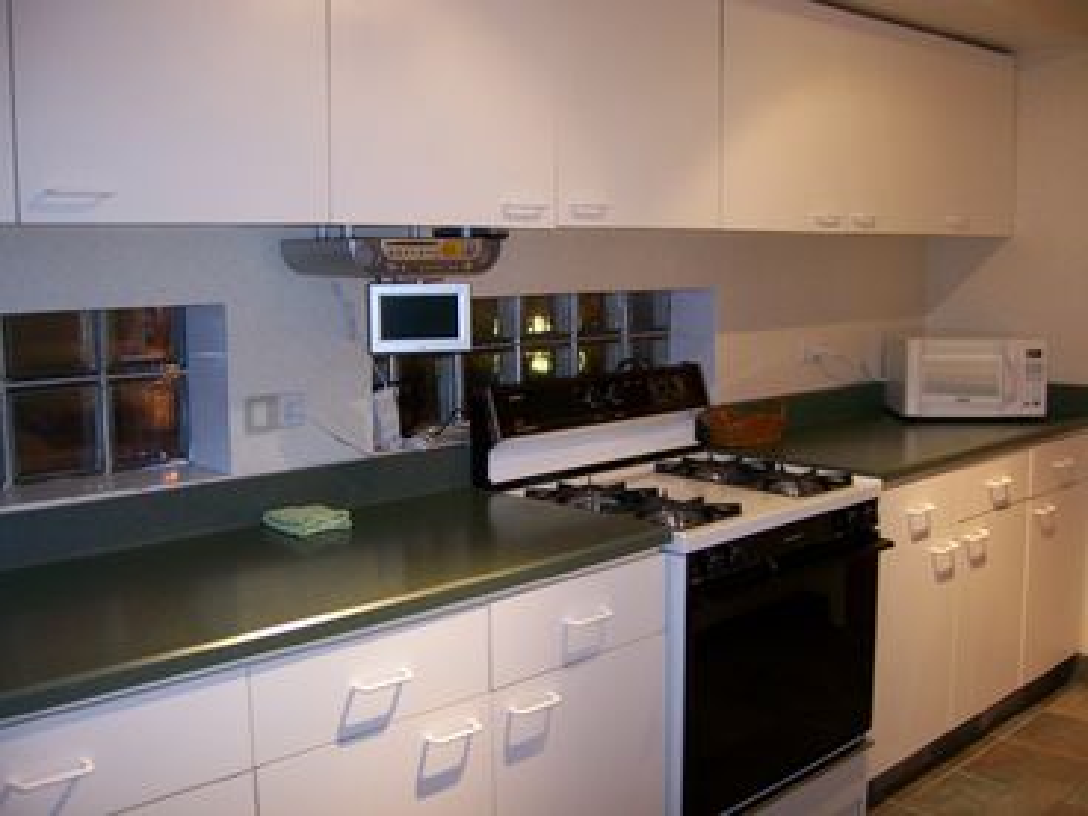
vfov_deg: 39.7
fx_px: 1131
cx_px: 544
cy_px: 408
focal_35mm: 36
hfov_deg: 51.4
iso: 125
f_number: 2.8
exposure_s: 1/15
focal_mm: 6
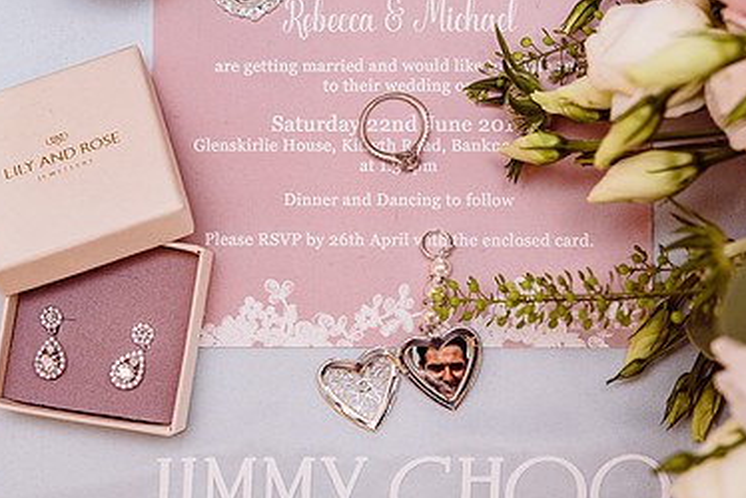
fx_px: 2136
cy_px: 141
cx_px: 384
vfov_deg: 13.3
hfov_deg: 19.8
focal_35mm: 103
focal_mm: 60
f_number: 4.5
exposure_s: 1/80
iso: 200
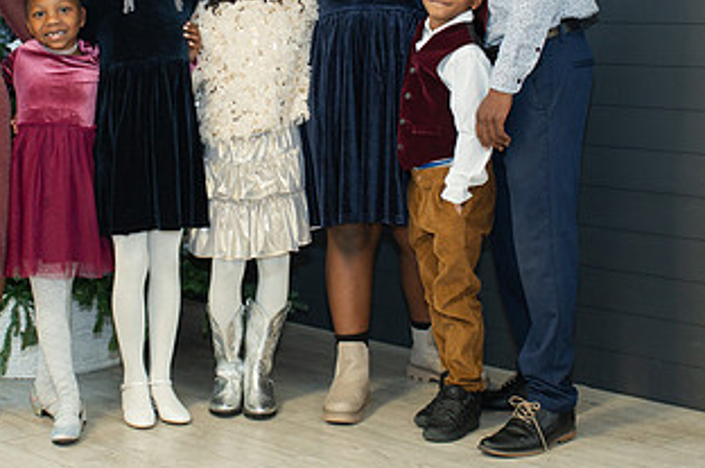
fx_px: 1584
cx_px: 298
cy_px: 86
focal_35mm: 81
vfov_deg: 16.7
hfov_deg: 25.1
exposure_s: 1/200
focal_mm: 35
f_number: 3.5
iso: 720
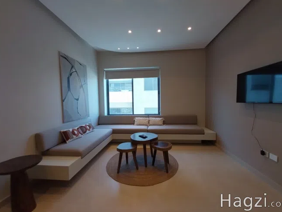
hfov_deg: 102.0
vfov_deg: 85.7
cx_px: 146
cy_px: 106
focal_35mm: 14
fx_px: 114
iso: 101
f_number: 2.2
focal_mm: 1.3
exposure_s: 1/50
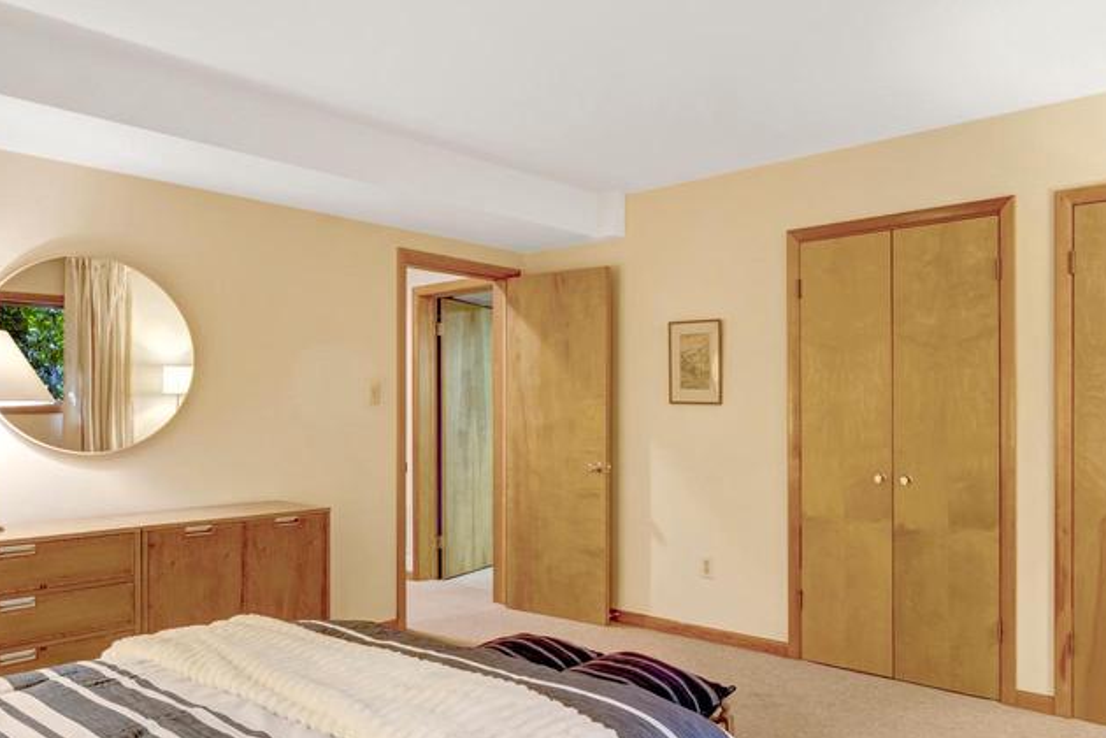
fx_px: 799
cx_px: 625
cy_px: 415
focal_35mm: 26
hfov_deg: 69.1
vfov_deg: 49.4
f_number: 8
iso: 1250
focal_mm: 16
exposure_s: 1/10
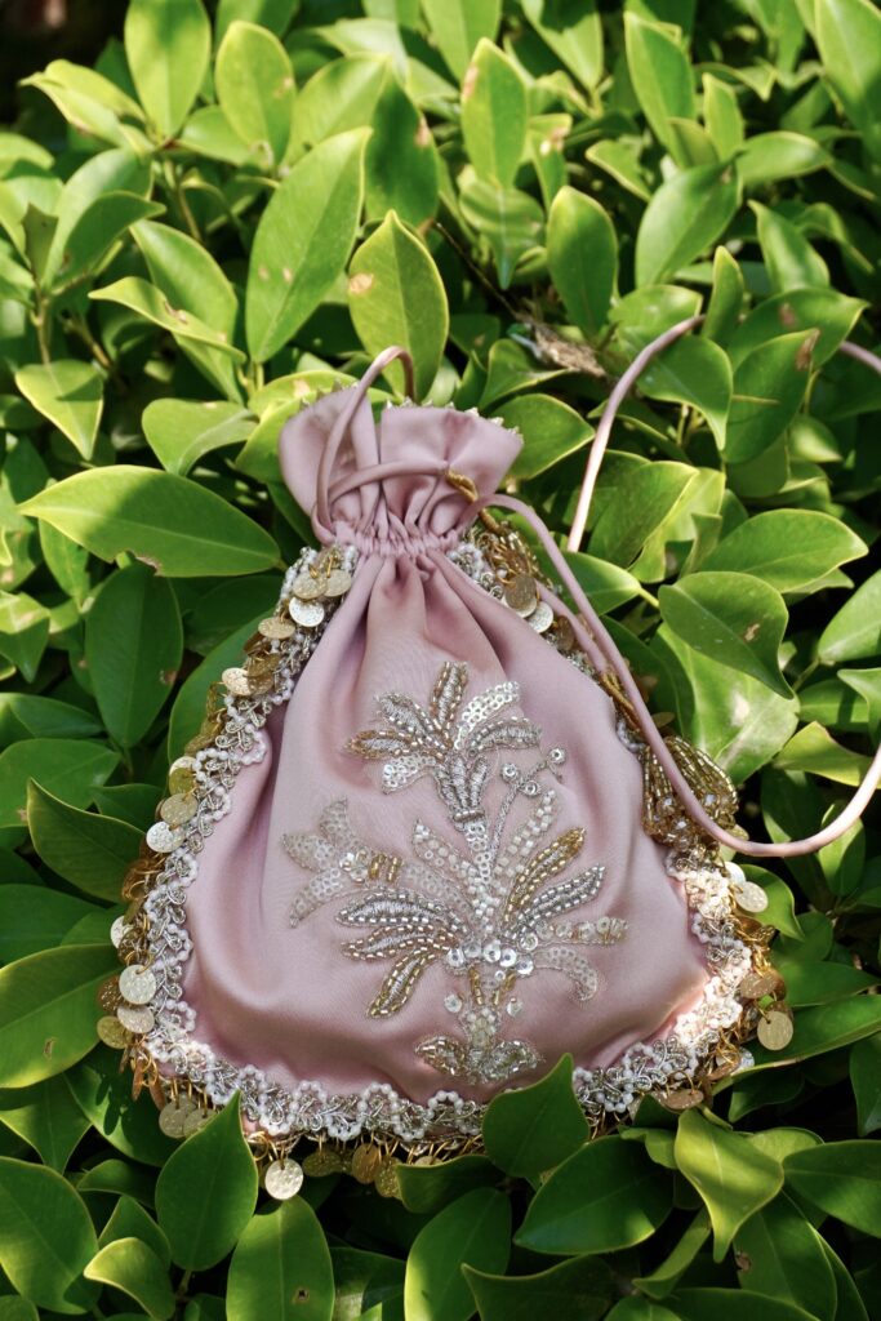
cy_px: 660
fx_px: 1981
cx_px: 440
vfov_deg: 36.9
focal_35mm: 54
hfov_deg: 25.1
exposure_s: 1/2500
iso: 800
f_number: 6.3
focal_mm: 36
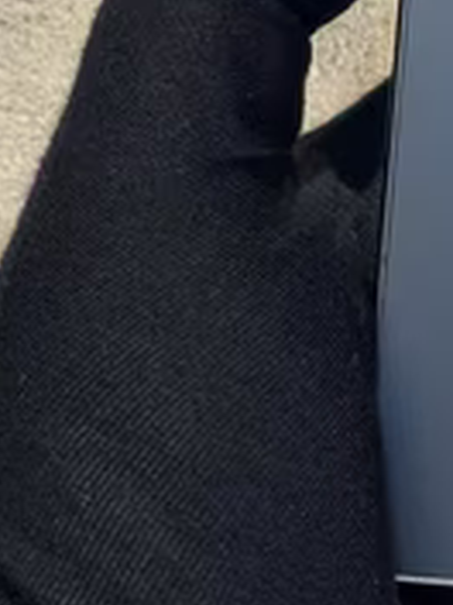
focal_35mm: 175
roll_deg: -16.7
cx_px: 594
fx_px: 3054
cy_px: -45
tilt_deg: +6.7
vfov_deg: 11.2
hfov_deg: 8.4
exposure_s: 1/50
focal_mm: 6.76
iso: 100
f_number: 1.78
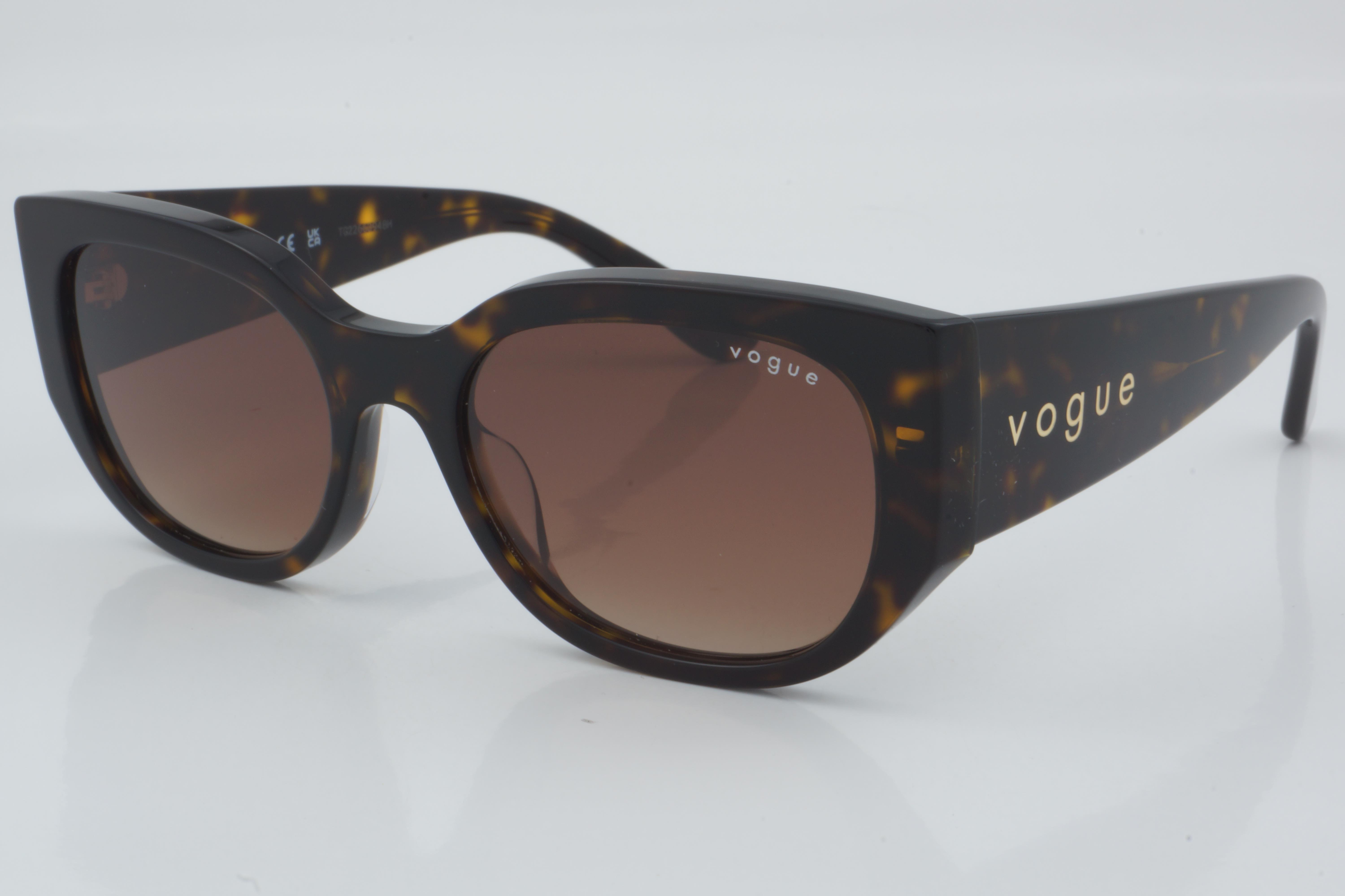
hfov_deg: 27.0
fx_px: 2802
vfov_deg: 18.2
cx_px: 672
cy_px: 448
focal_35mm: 75
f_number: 32
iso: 100
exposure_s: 1/3
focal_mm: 50
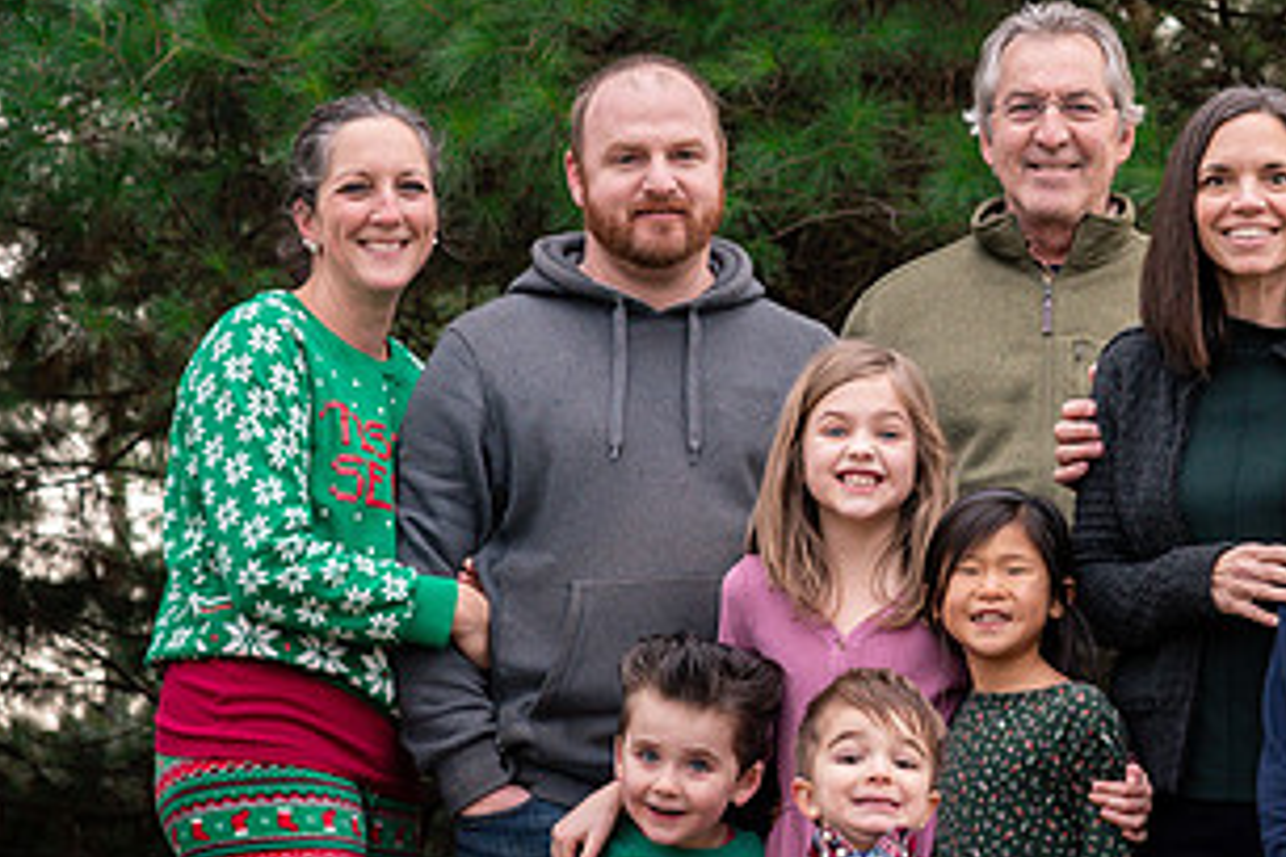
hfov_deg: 11.5
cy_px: 16
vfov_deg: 7.7
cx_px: 1126
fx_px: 6358
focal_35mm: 178
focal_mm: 85
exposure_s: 1/100
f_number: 7.1
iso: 1000
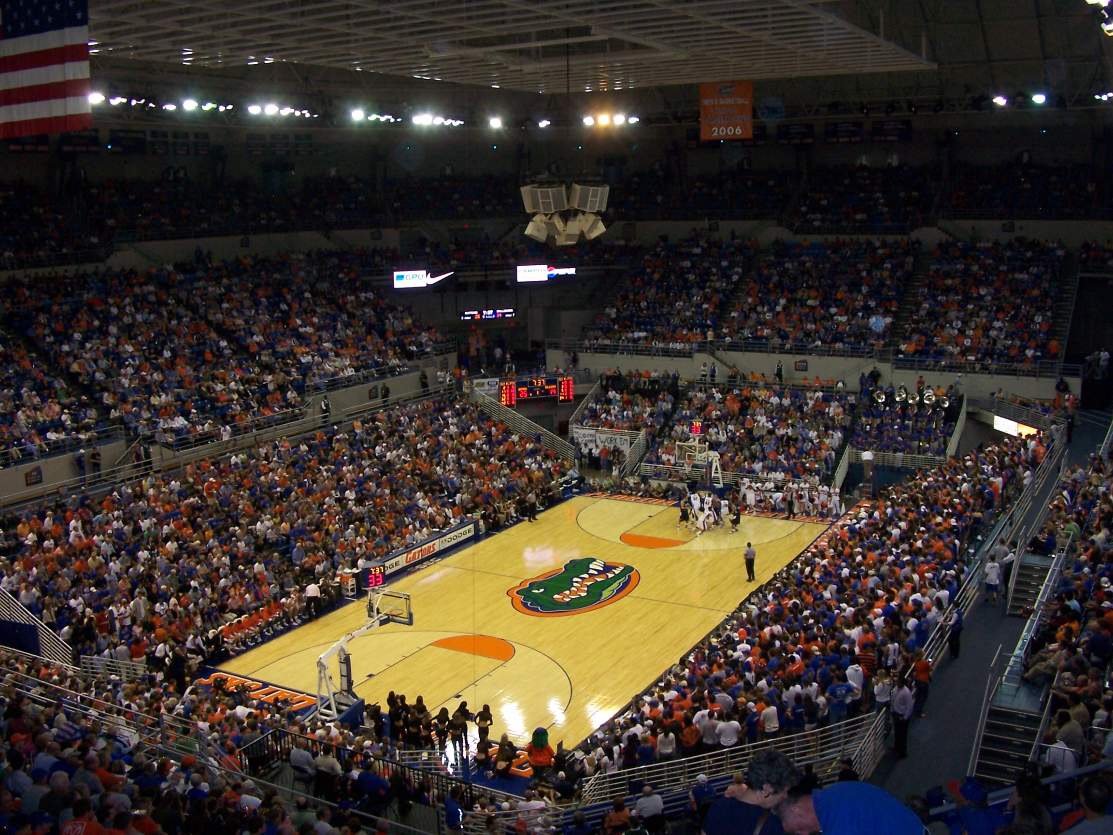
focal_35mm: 35
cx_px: 556
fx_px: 1125
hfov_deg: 52.6
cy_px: 418
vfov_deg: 40.7
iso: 140
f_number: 2.8
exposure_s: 1/60
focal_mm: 6
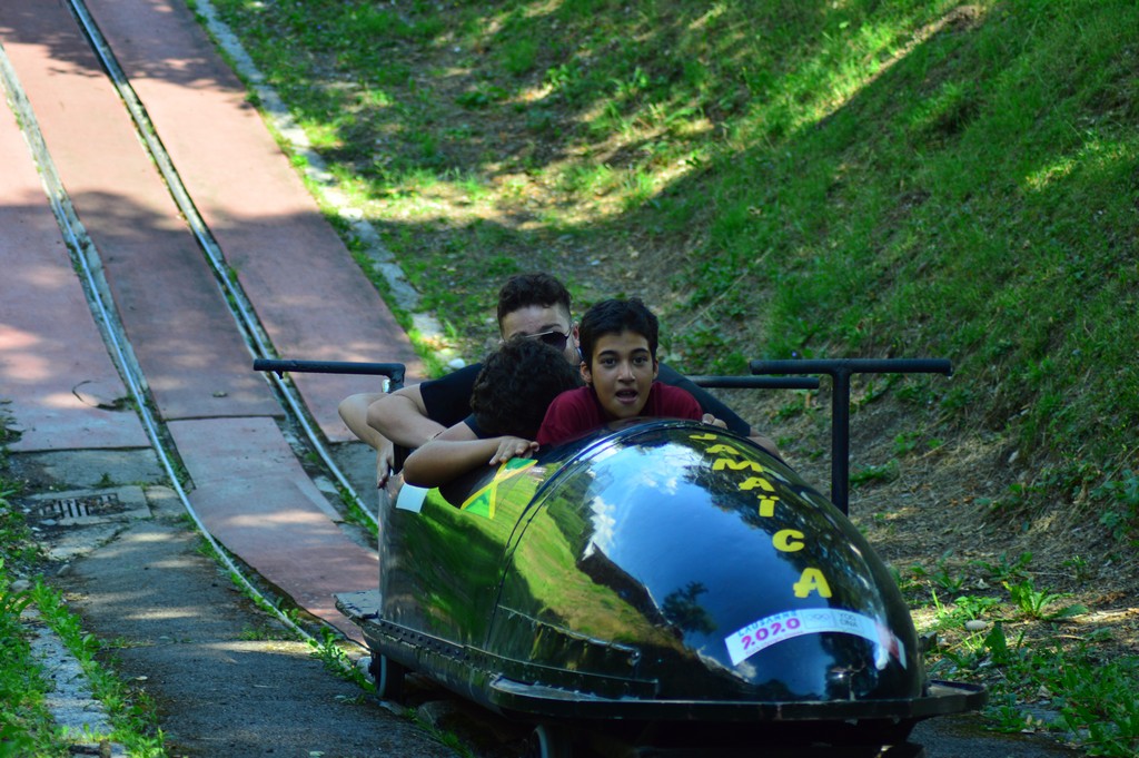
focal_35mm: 105
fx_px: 3319
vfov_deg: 13.0
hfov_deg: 19.5
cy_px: 379
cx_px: 570
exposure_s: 1/500
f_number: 4
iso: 200
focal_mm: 70
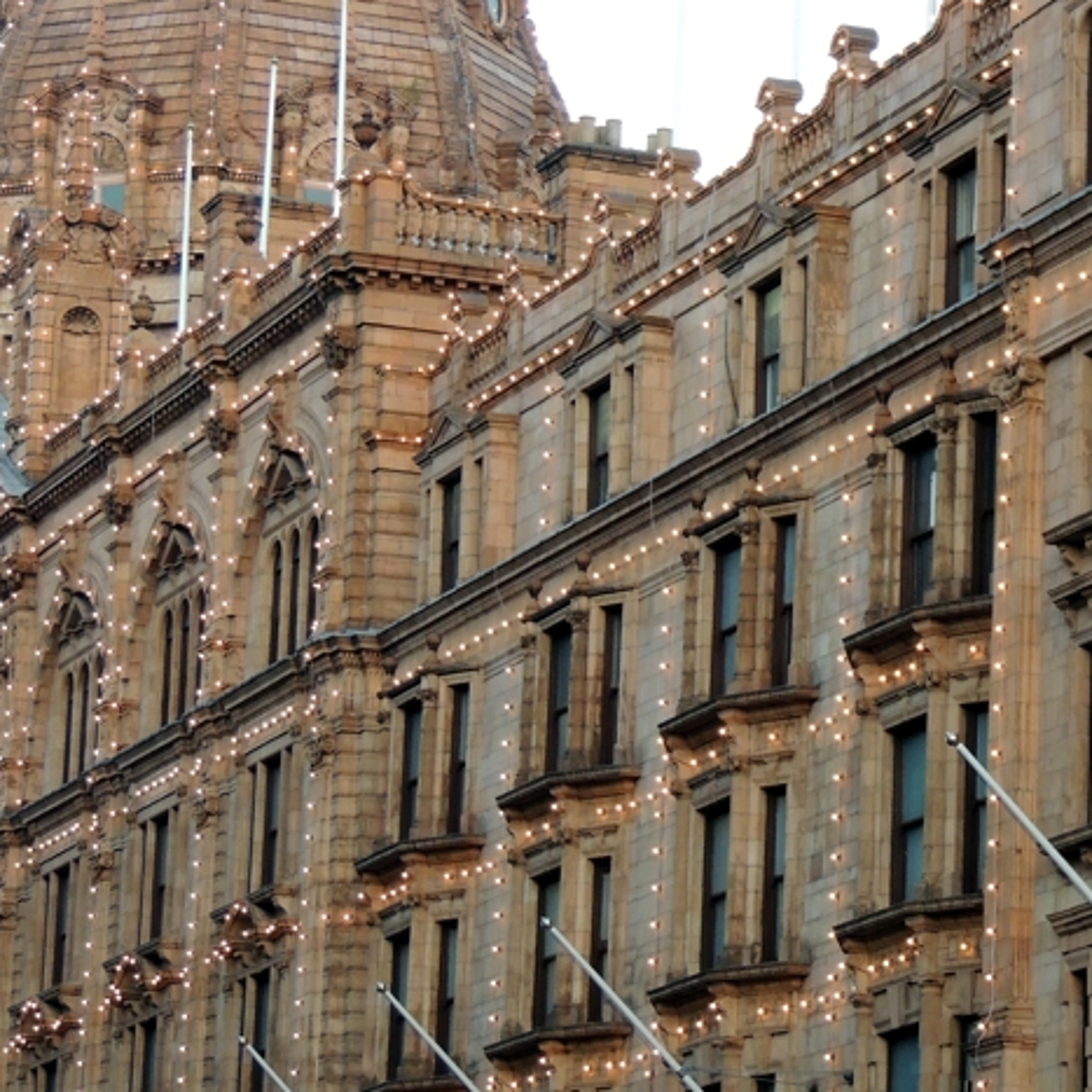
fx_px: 6531
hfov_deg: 9.5
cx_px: 998
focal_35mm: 183
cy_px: 385
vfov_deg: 9.6
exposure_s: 1/50
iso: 400
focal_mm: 18.7
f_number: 4.2
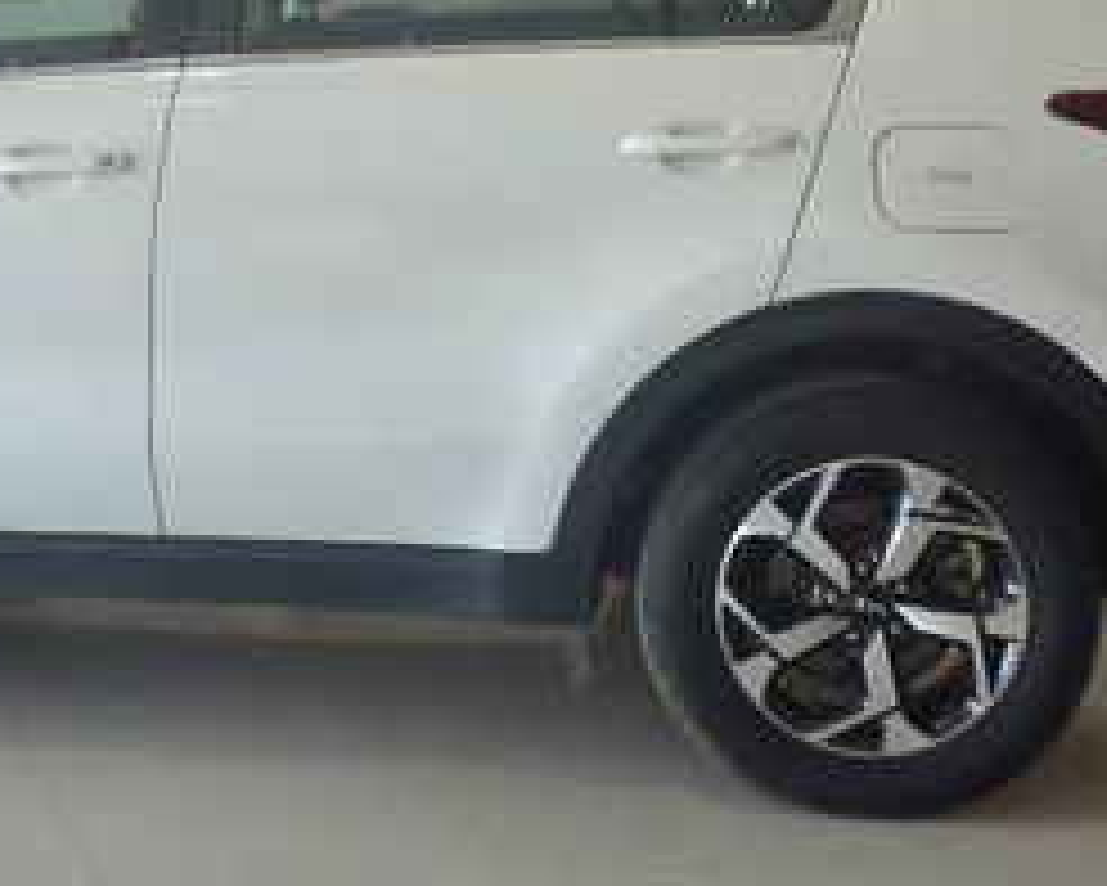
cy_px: 112
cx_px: 144
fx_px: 2393
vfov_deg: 20.6
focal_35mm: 73
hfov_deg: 25.4
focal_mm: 20
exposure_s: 1/80
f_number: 4.5
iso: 400
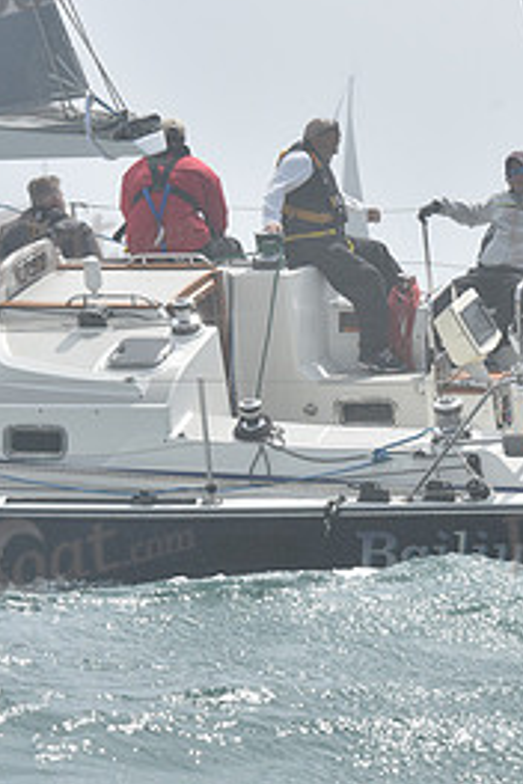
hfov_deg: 6.4
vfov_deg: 9.6
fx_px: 4685
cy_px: 386
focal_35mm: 215
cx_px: 349
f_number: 13
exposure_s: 1/800
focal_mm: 98
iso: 320
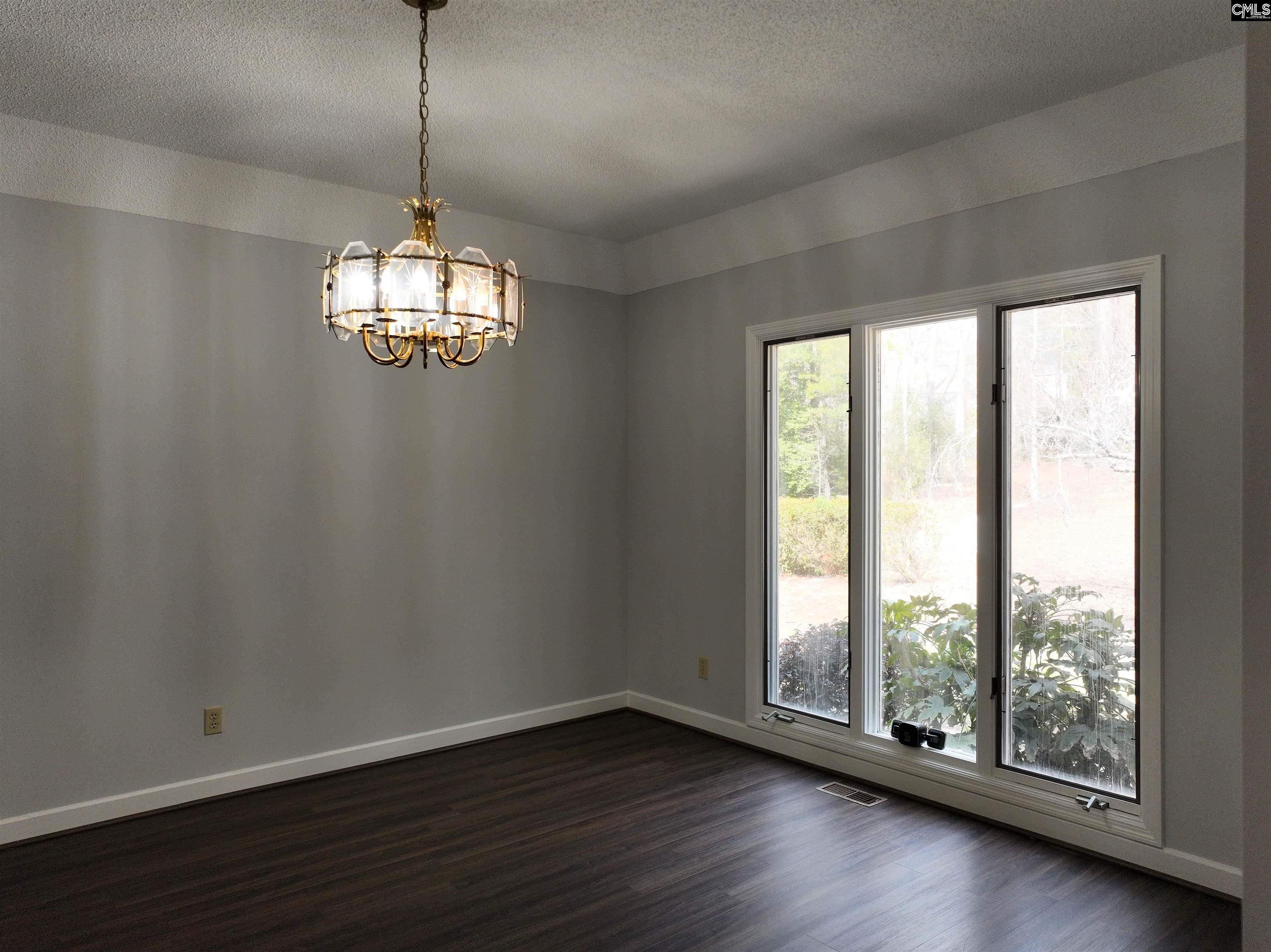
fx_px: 881
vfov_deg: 56.8
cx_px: 636
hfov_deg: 71.6
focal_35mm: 24
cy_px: 476
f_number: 2.8
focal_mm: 12.29
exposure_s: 1/240
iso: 420
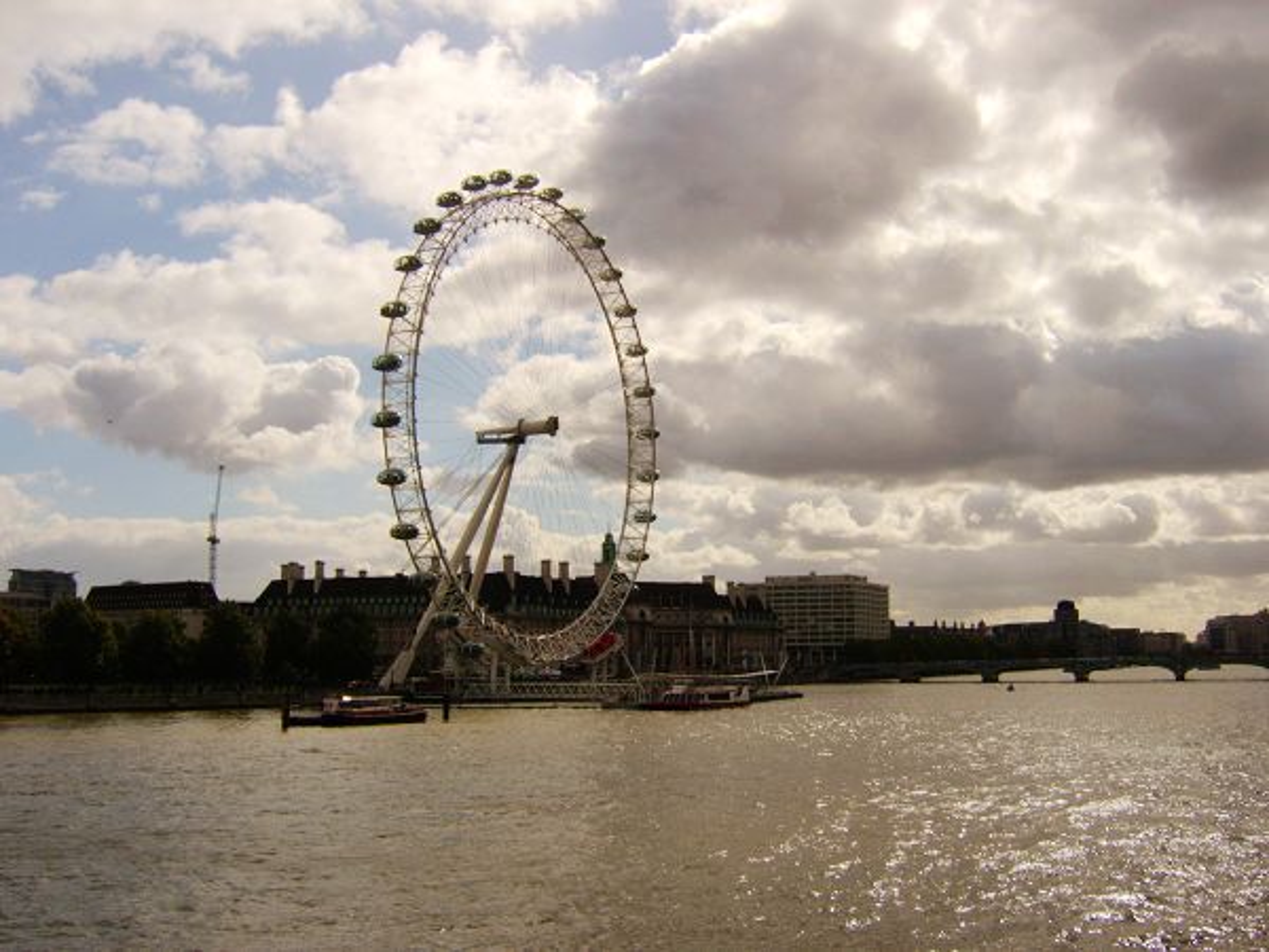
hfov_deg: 58.4
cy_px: 476
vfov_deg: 45.4
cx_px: 634
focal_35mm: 31
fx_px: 1136
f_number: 6.7
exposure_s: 1/771
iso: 50
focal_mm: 8.13
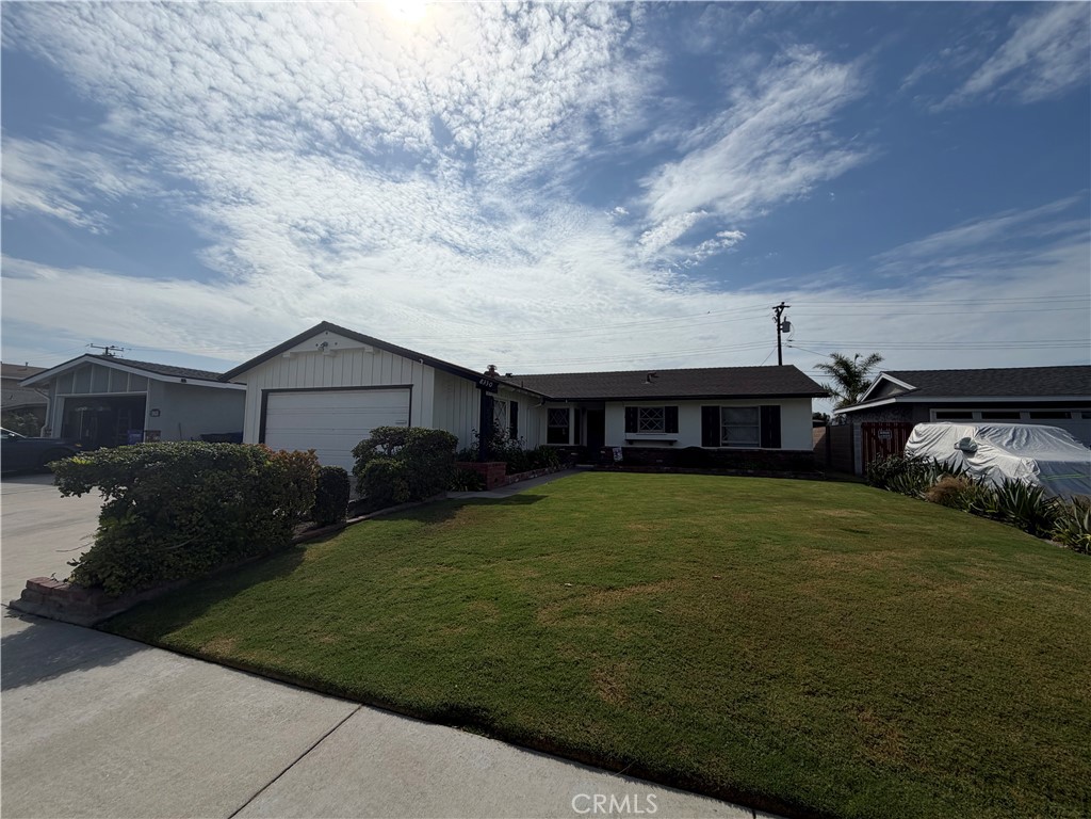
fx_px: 441
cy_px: 410
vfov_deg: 85.7
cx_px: 546
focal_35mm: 14
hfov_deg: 102.1
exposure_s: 1/2841
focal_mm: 2.22
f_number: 2.2
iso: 20
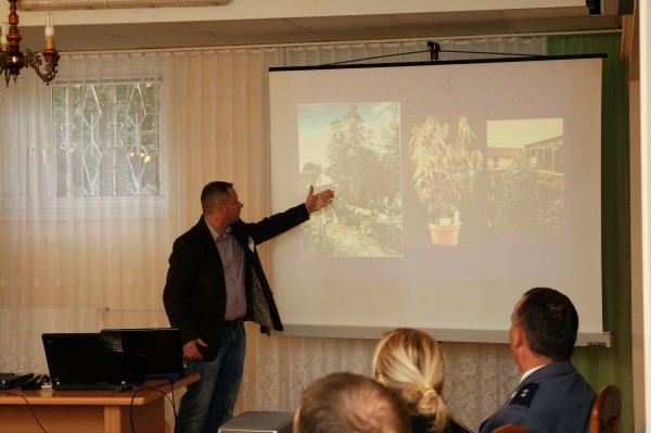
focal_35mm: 75
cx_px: 326
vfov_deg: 18.2
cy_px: 216
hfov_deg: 27.0
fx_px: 1355
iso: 800
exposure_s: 1/80
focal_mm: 50
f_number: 5.6
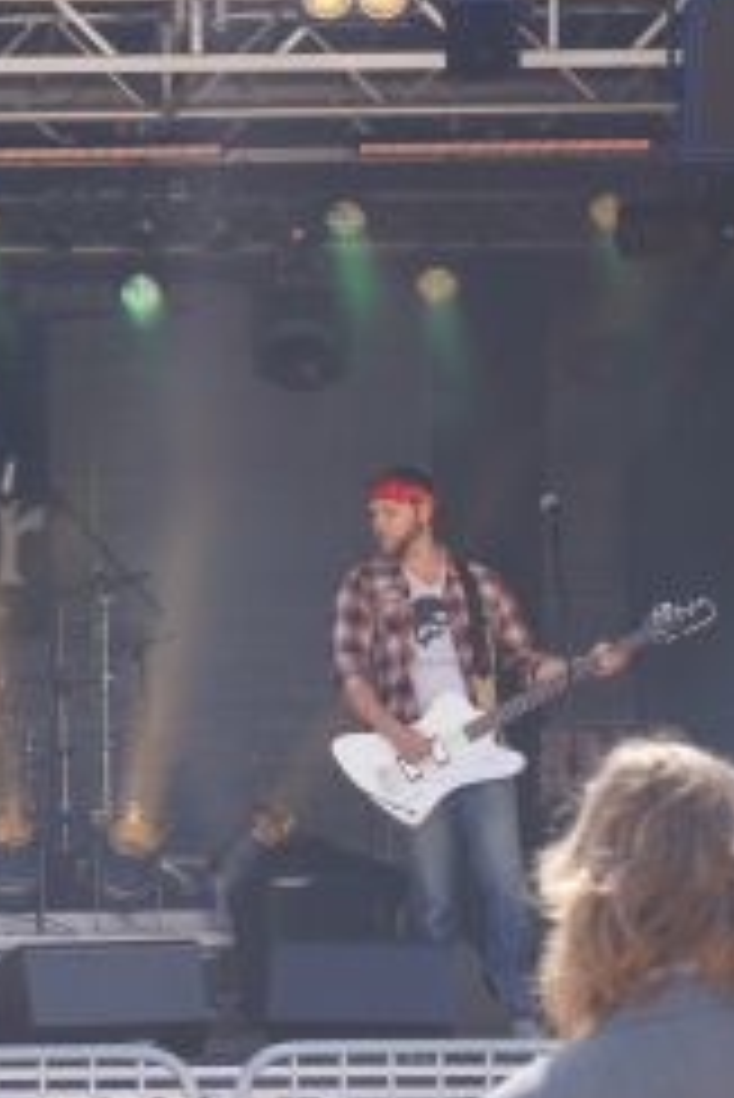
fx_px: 5162
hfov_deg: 8.0
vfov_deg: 12.1
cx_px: -243
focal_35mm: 169
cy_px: 709
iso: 100
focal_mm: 55
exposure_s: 1/160
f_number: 5.6
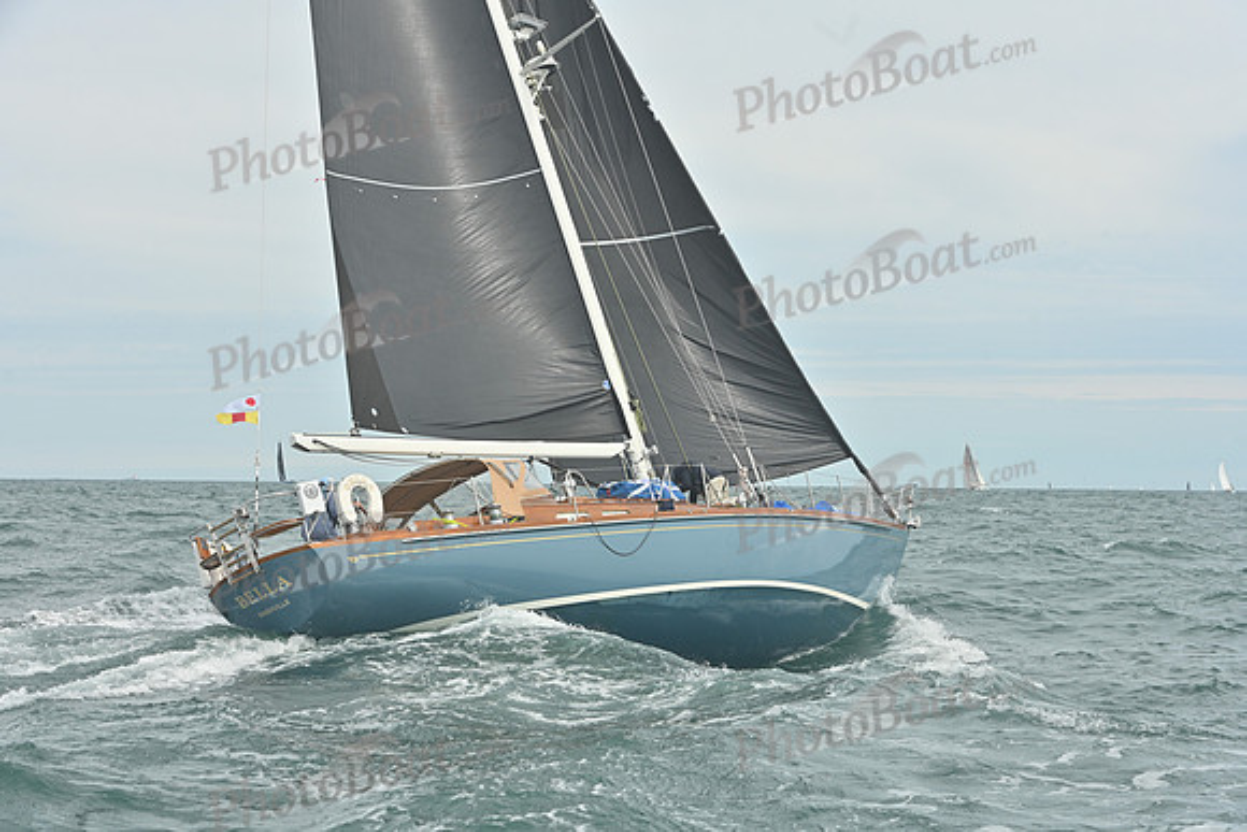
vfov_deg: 18.2
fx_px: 2598
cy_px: 416
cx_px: 624
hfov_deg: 27.0
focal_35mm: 75
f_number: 9
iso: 320
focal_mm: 75
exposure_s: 1/1250
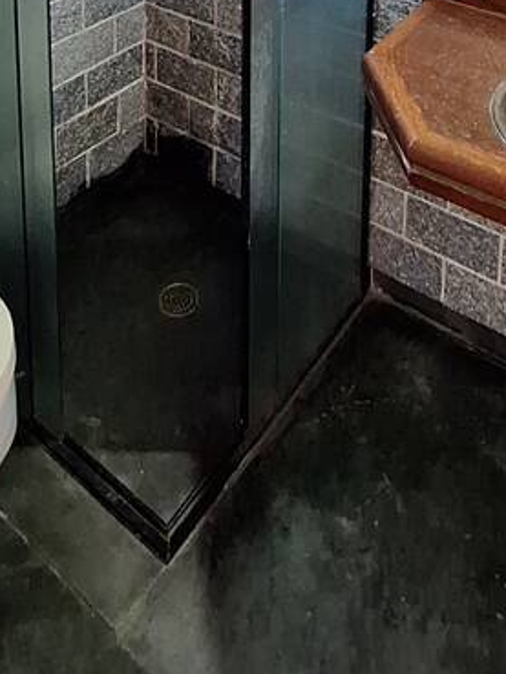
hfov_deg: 37.7
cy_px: -236
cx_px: 256
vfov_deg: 33.2
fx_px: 740
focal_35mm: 38
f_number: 2.2
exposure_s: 1/24
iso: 250
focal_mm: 1.74
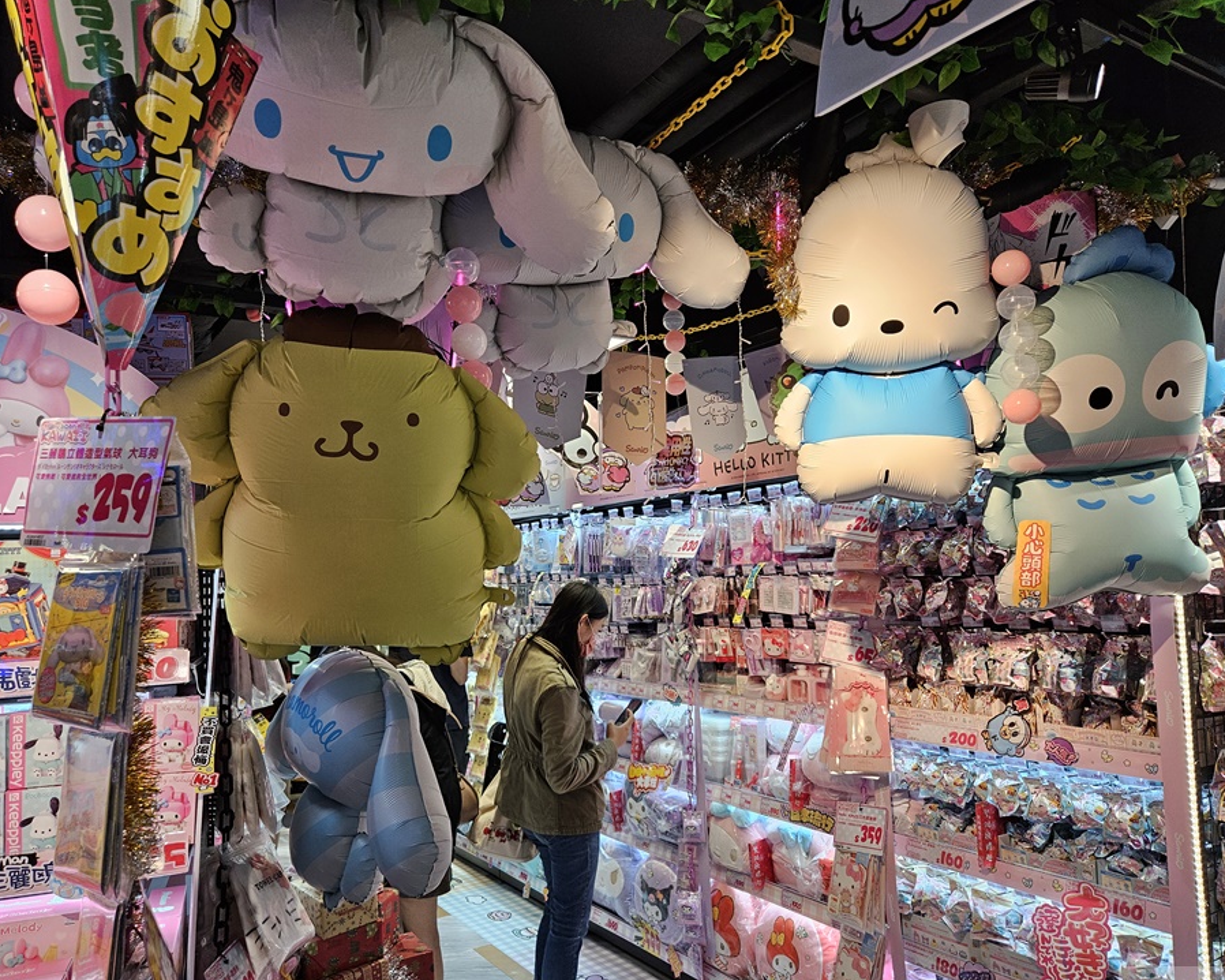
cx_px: 580
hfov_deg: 68.1
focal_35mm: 25
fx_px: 906
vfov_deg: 56.8
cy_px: 510
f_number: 1.8
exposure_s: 1/120
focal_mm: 5.4
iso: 100
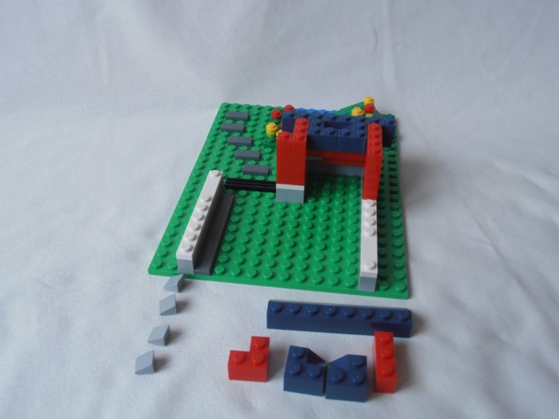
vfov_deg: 38.7
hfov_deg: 50.1
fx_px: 597
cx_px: 280
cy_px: 210
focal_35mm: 37
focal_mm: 6.61
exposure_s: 1/100
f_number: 3.9
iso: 80
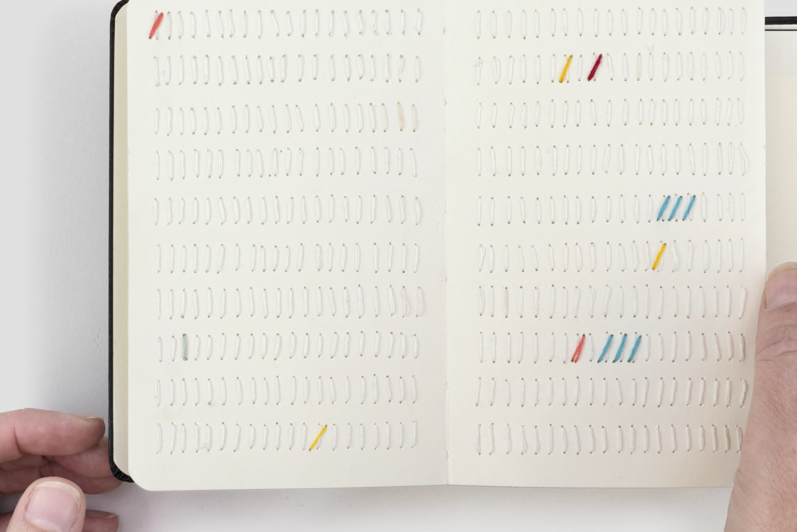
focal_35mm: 64
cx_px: 487
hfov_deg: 31.3
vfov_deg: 21.2
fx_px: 1417
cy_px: 252
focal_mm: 43
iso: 200
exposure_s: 1/15
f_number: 22
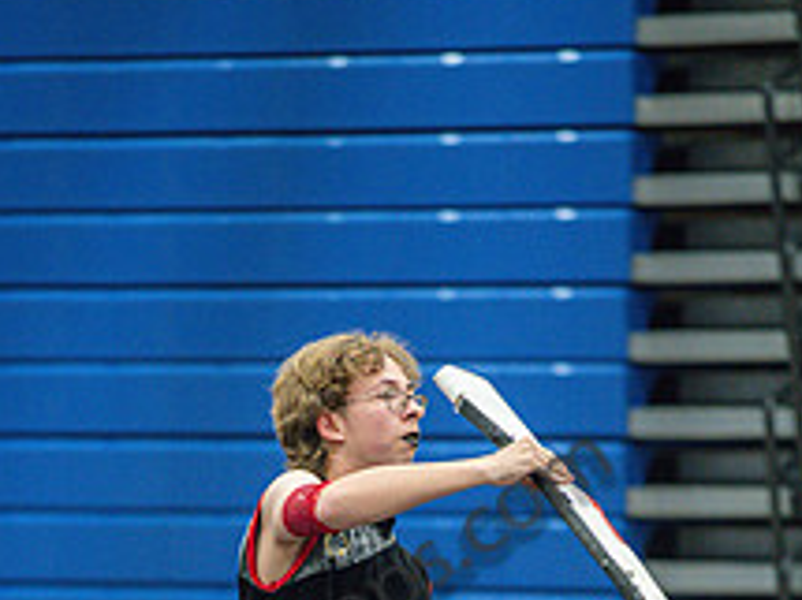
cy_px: 693
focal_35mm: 403
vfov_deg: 3.7
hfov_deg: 4.9
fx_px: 9332
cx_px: 280
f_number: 4
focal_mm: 200
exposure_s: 1/500
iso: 5600
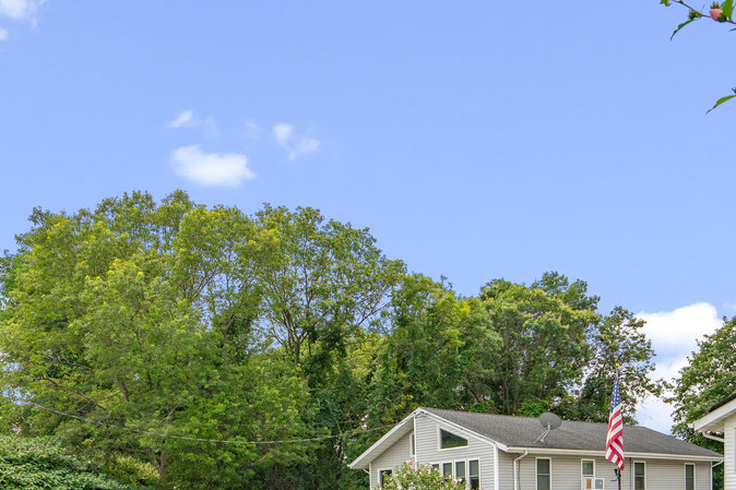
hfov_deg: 50.6
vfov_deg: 30.7
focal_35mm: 38
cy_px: 559
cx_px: 400
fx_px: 777
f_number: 5.6
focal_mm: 16
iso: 100
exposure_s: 1/200
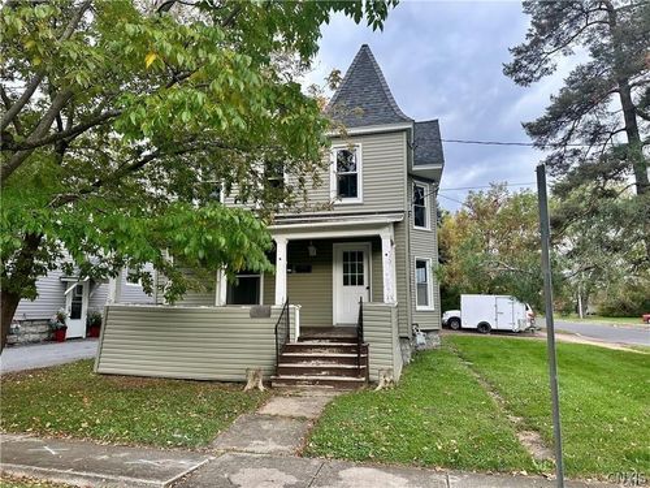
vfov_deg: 56.8
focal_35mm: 24
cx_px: 325
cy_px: 244
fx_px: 451
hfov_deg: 71.6
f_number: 1.78
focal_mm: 6.86
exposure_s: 1/549
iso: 80
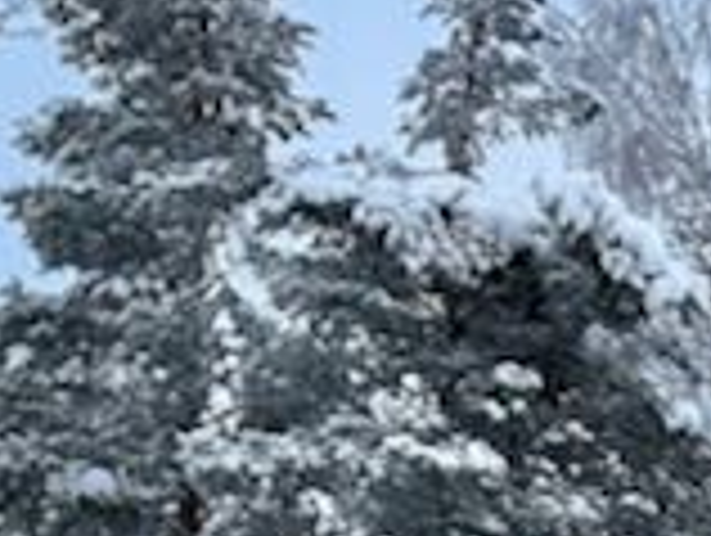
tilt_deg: +11.1
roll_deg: -0.9
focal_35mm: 273
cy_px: 1399
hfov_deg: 7.0
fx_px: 5616
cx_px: 1512
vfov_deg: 5.2
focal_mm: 6.86
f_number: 1.78
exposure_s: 1/76
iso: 80
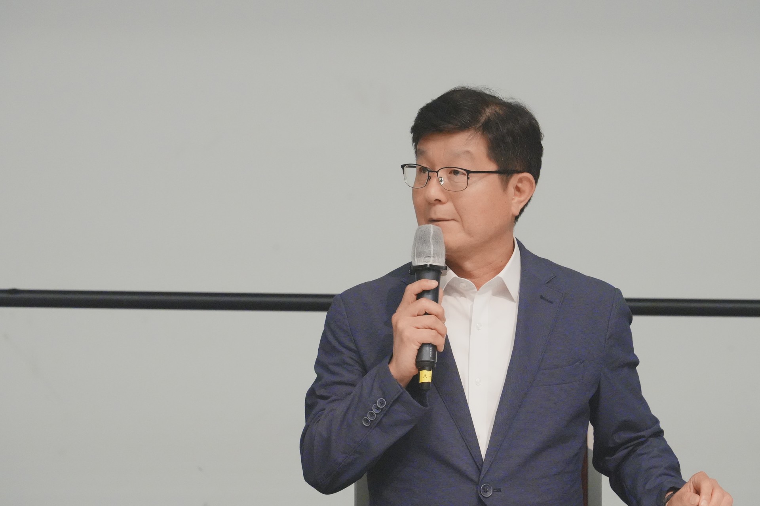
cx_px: 380
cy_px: 253
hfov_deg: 11.2
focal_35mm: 183
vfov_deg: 7.5
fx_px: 3863
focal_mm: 183
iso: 12800
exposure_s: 1/125
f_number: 9
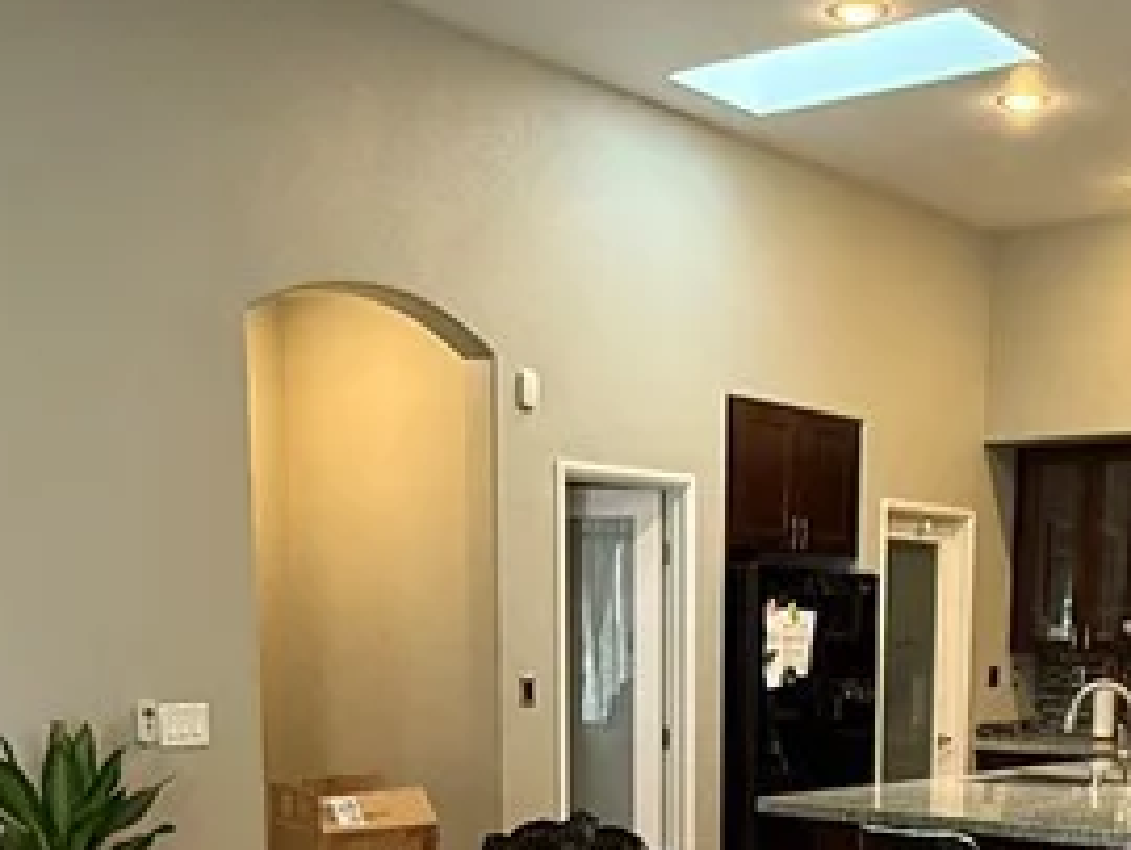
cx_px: 779
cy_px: 900
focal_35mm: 53
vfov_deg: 25.8
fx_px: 1733
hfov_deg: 35.7
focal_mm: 2.22
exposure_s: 1/60
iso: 500
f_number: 2.2
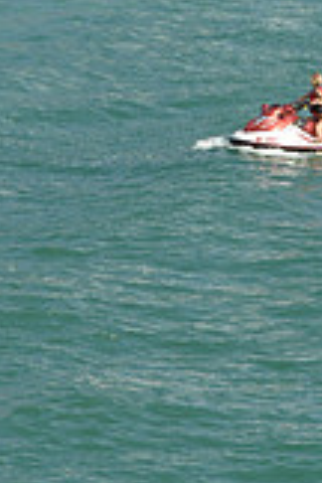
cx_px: 449
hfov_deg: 2.4
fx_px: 7577
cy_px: -101
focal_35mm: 565
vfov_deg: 3.6
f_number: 7.6
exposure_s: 1/250
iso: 100
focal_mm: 105
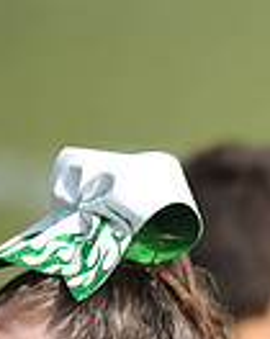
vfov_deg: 1.8
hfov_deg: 1.4
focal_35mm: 1075
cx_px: 730
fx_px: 10775
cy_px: 367
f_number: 5
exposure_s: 1/2500
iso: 800
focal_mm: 260
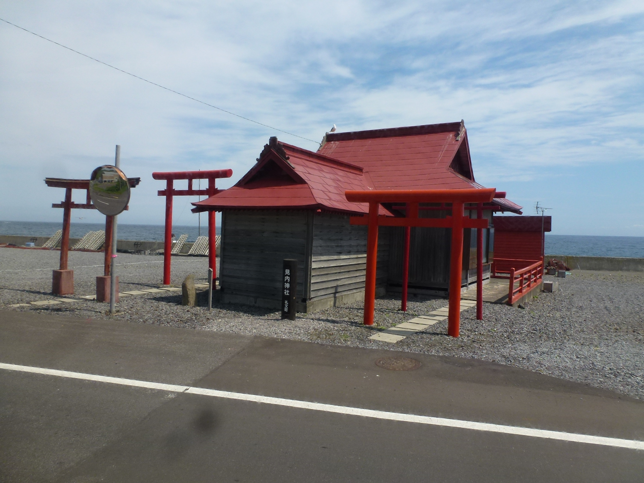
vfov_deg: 56.8
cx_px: 322
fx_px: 446
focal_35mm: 24
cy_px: 242
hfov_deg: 71.6
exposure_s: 1/500
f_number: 4
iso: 100
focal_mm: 4.3
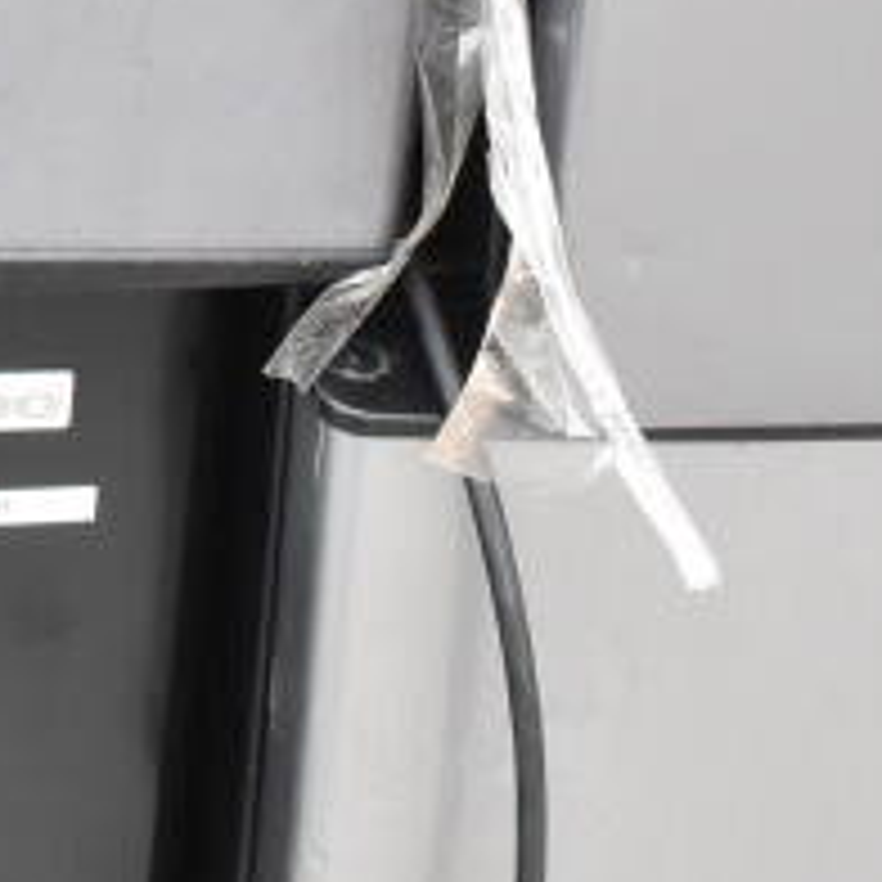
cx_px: -418
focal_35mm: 137
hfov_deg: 12.2
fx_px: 3949
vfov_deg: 11.7
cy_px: -778
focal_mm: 23
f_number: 10
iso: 1600
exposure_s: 1/400
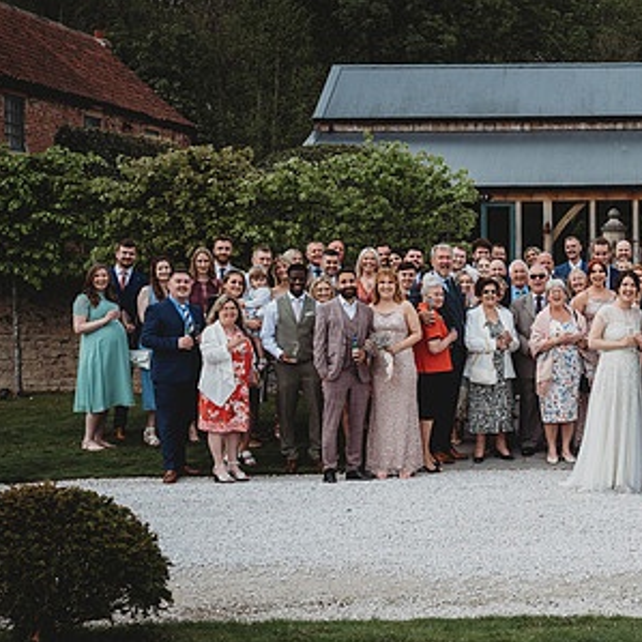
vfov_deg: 26.1
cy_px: 309
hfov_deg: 25.1
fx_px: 1385
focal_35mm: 66
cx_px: 610
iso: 100
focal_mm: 40
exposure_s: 1/640
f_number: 4.5
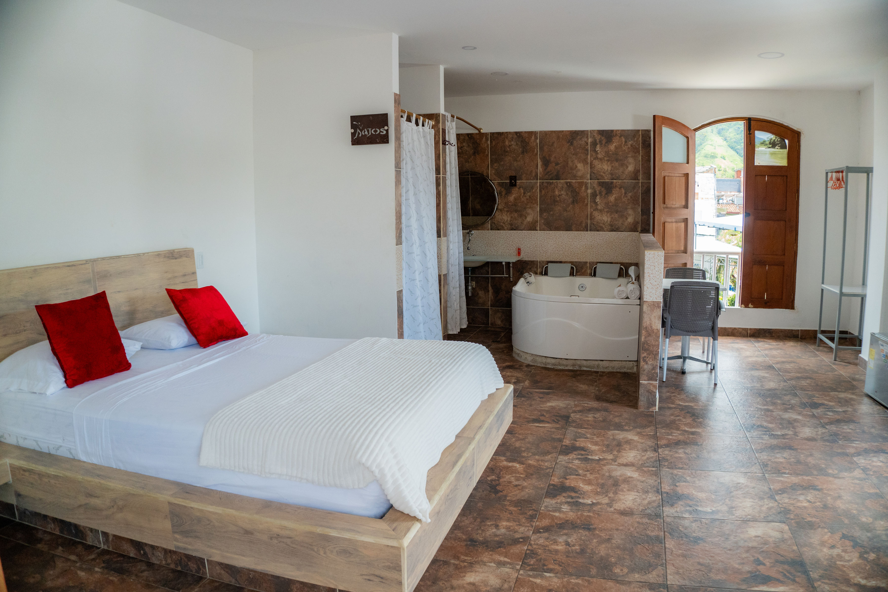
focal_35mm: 25
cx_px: 444
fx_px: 608
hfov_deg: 72.3
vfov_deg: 52.0
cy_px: 296
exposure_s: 1/160
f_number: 3.5
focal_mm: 16
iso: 800
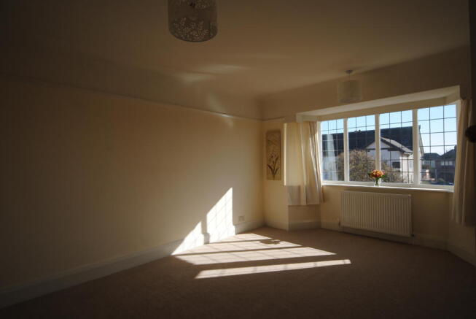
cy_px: 160
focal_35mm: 20
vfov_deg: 63.4
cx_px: 238
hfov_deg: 85.4
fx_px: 258
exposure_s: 1/200
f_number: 7.1
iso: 100
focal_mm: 13
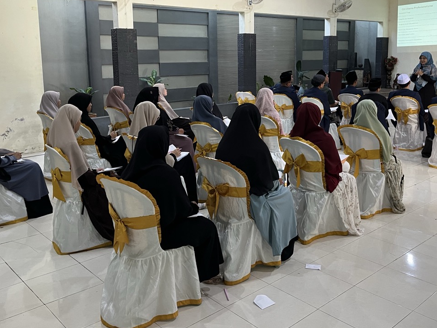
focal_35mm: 35
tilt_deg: -8.5
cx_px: 234
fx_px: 442
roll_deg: +1.6
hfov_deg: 52.6
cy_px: 114
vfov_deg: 40.3
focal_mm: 5.1
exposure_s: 1/60
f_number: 1.6
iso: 200
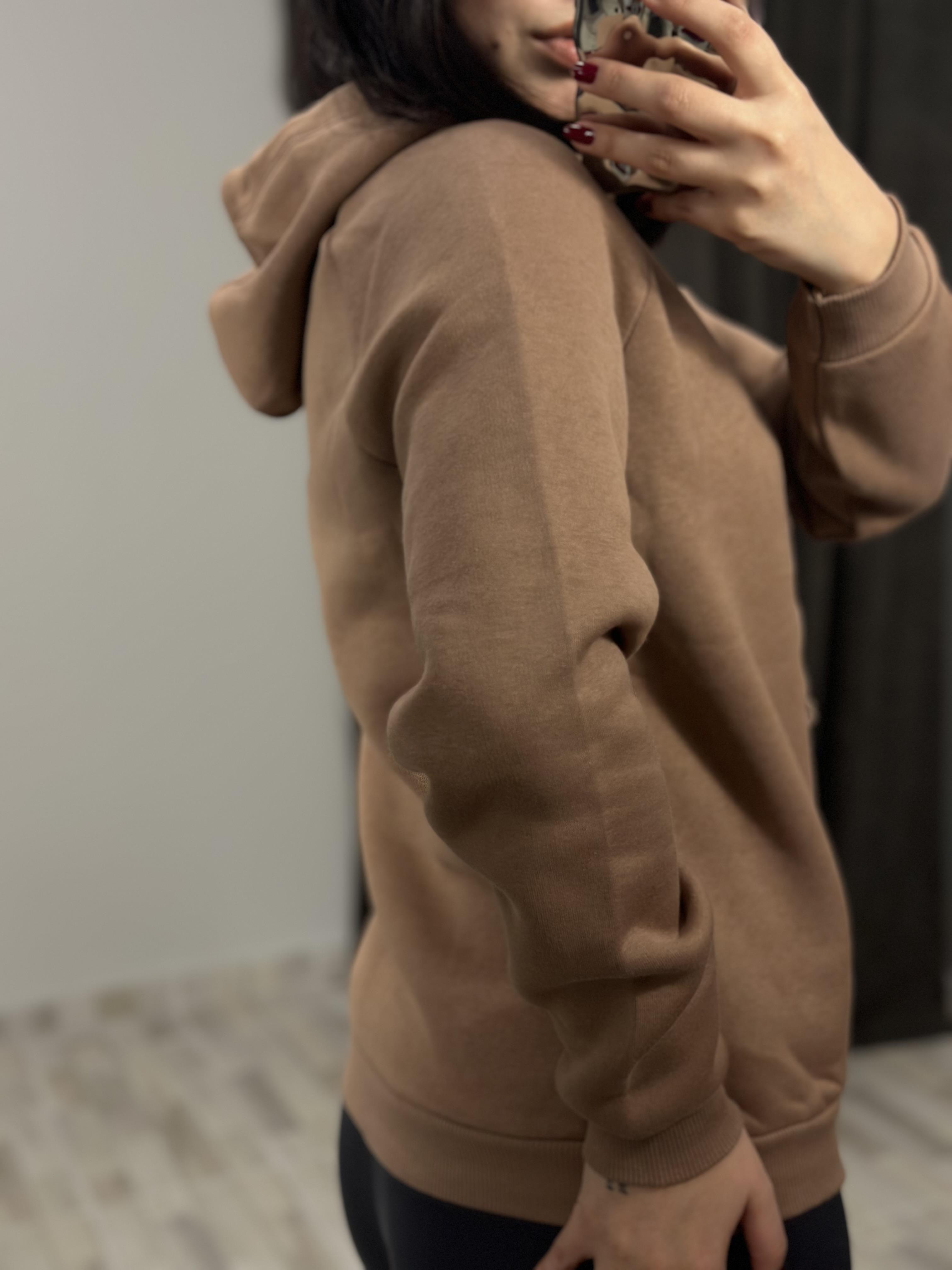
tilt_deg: -34.4
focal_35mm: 48
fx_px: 1760
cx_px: 476
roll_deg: +5.9
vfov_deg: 39.7
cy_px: 635
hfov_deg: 30.3
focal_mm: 6.86
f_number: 1.78
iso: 160
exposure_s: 1/100
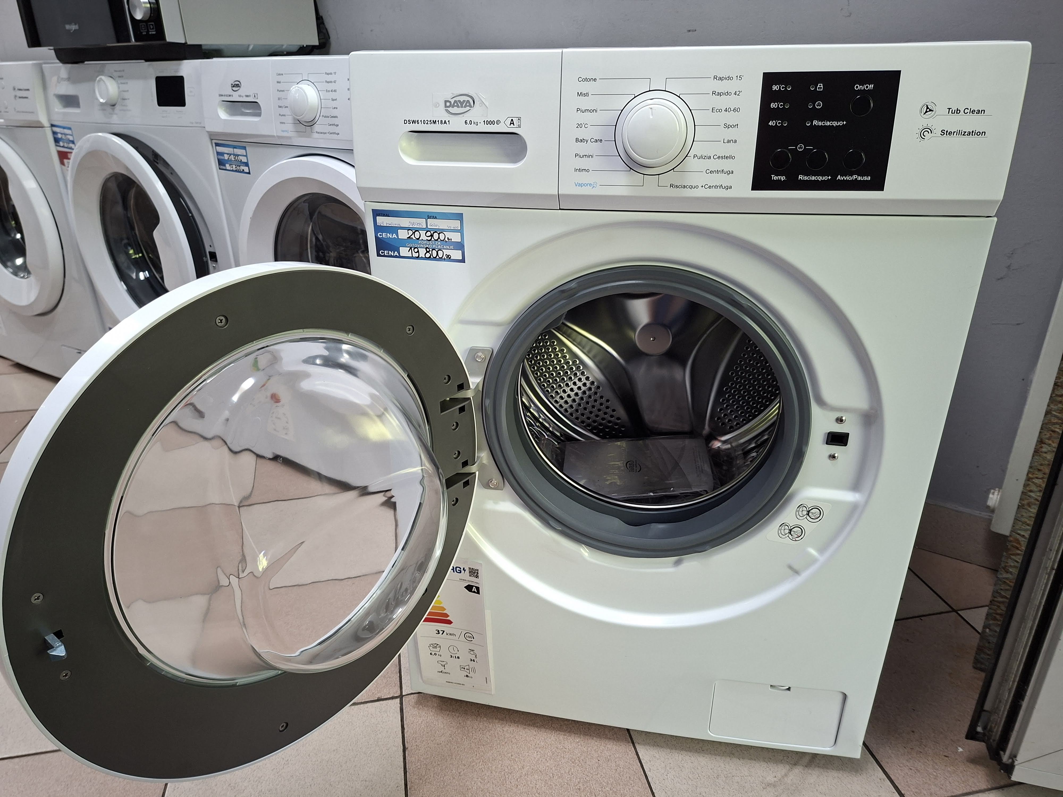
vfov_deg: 58.9
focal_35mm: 23
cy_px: 398
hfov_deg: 73.9
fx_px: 706
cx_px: 532
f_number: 1.8
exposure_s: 1/33
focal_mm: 5.54
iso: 250
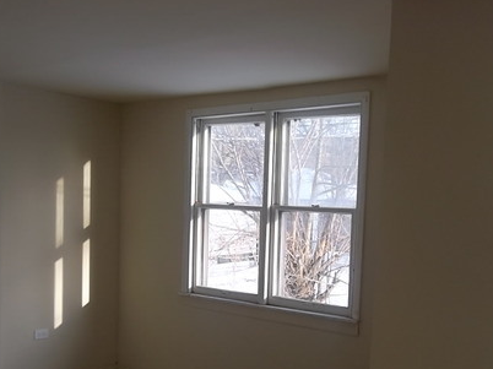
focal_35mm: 43
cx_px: 256
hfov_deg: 43.9
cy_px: 249
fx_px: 612
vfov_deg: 33.2
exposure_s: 1/70
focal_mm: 4.9
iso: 80
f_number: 3.5
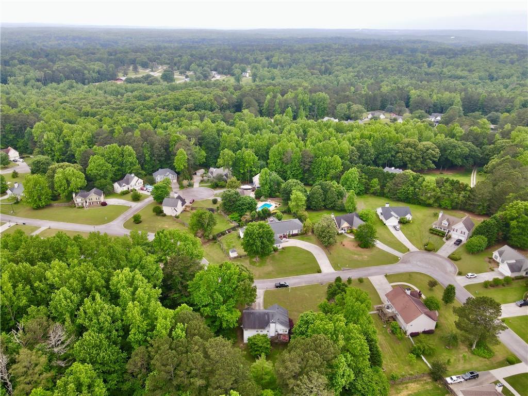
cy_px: 198
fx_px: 366
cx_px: 264
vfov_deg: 56.8
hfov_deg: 71.6
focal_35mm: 24
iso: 100
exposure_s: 1/125
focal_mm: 4.5
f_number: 2.8
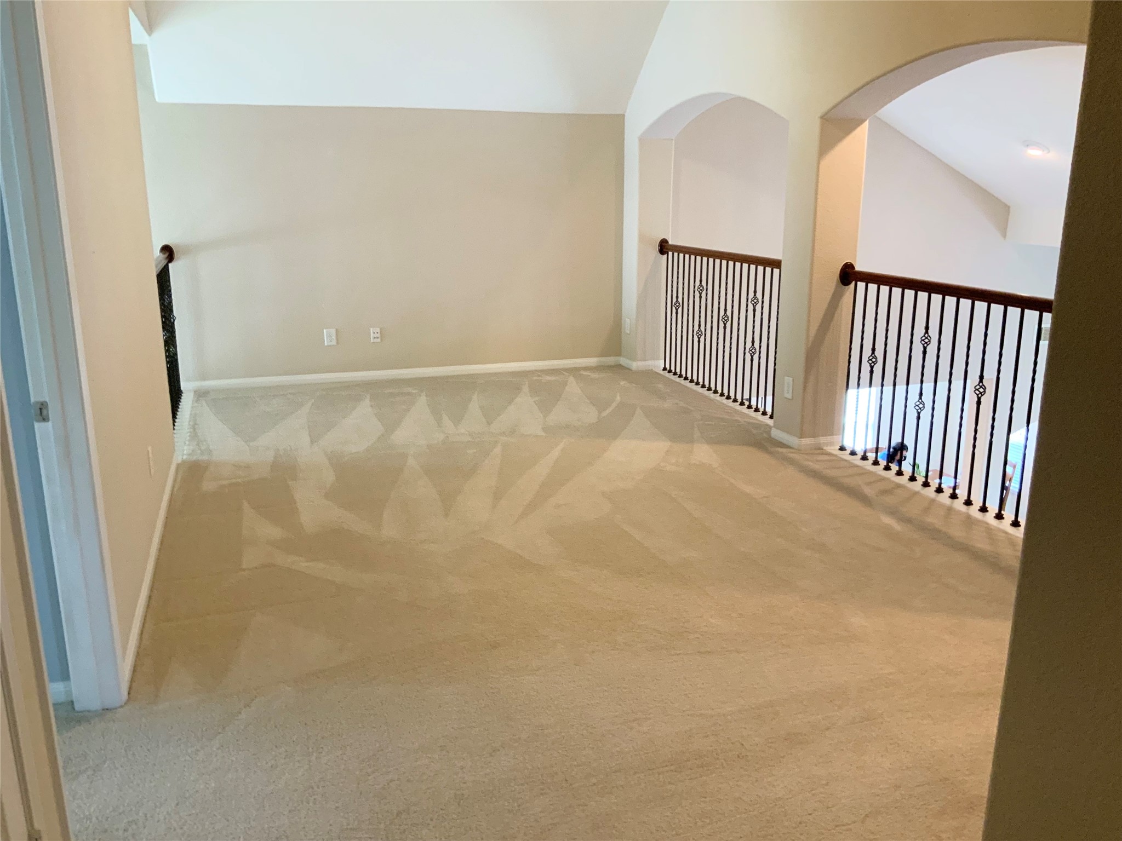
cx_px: 561
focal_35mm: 29
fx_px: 940
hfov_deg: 61.7
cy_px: 420
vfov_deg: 48.2
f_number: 1.8
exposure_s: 1/60
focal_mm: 3
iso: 200
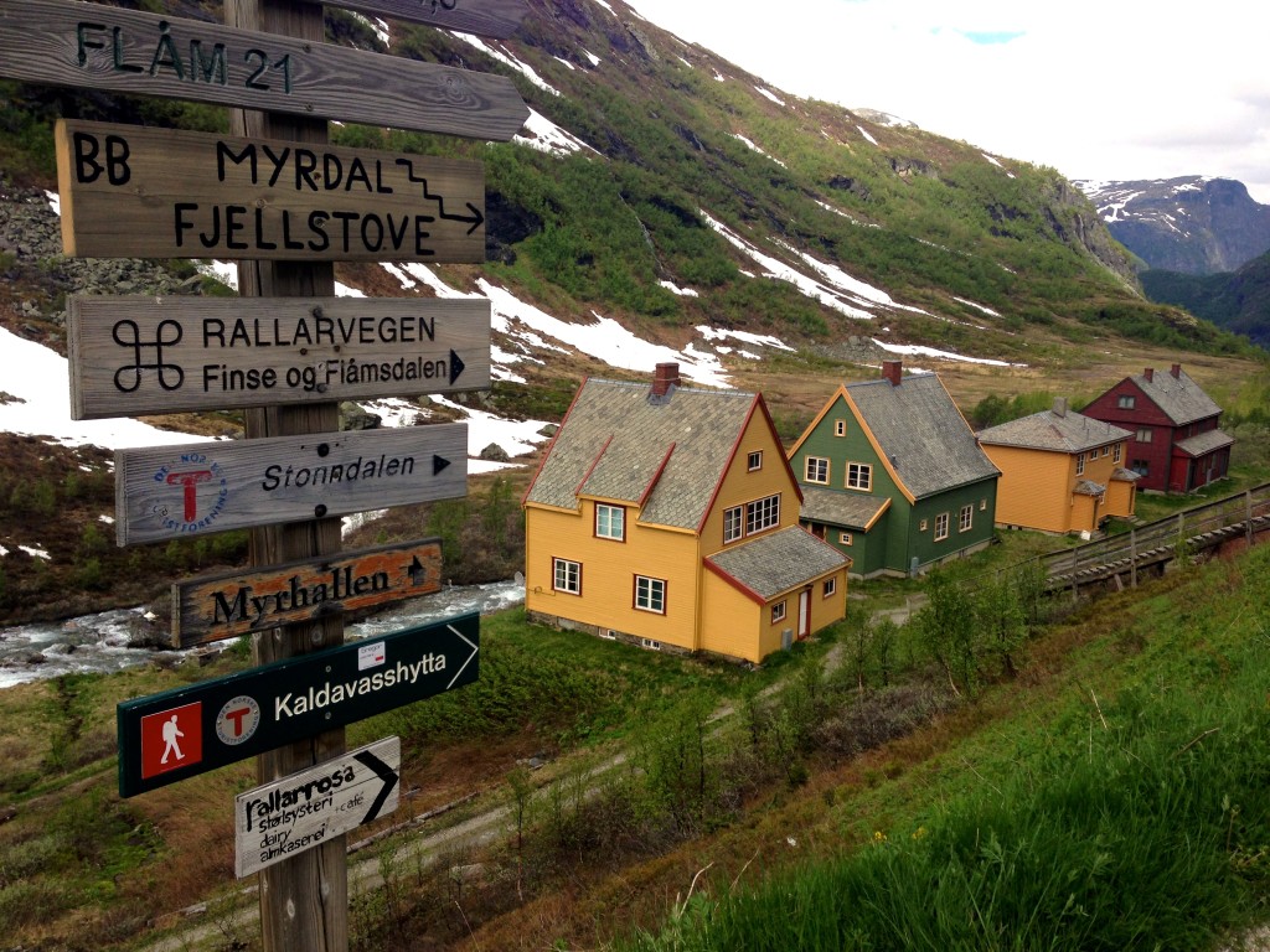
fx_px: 1211
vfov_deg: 42.9
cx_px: 635
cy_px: 476
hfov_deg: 55.4
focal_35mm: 33
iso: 50
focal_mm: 4.12
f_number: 2.4
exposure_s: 1/1323
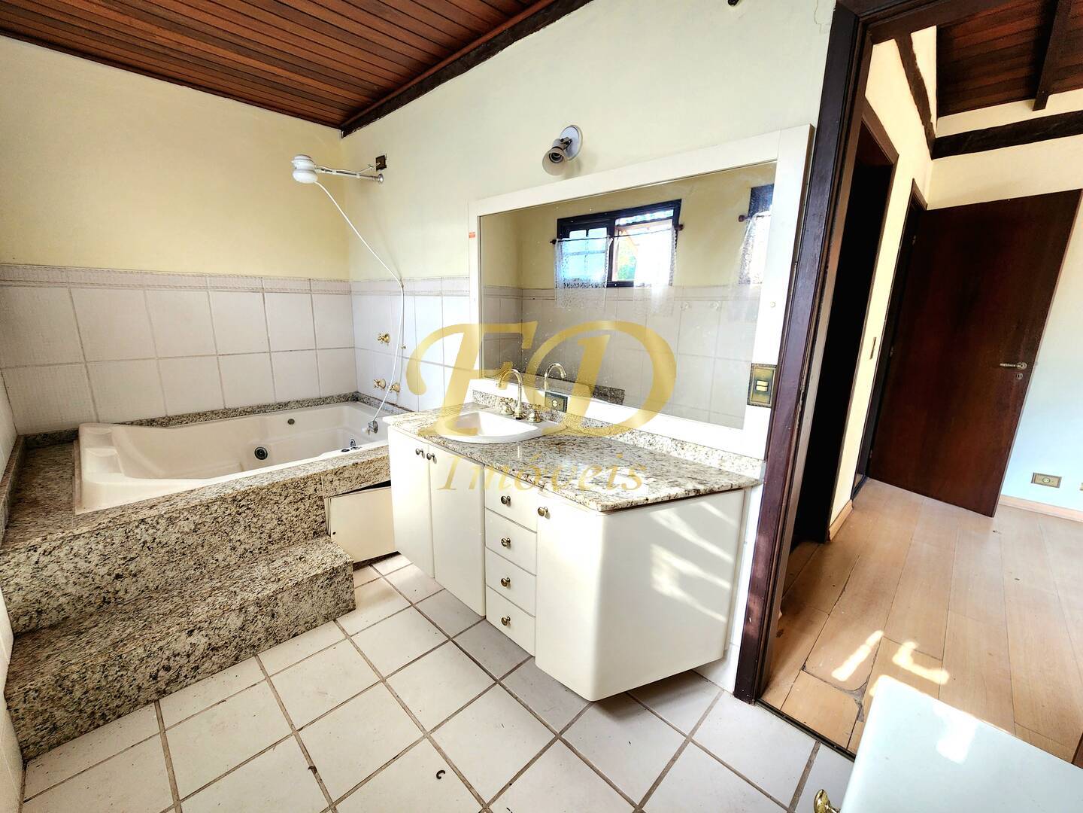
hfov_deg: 106.2
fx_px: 407
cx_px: 542
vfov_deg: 89.9
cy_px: 406
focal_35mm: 13
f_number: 2.2
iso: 125
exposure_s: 1/60.2
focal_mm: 2.2
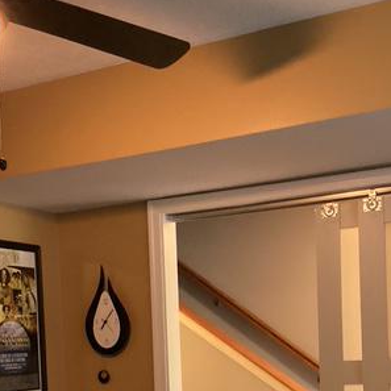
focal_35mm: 59
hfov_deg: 29.1
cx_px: 186
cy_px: 371
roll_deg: -0.2
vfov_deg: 27.7
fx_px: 754
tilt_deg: -2.2
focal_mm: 3.3
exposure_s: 1/40
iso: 320
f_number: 2.4
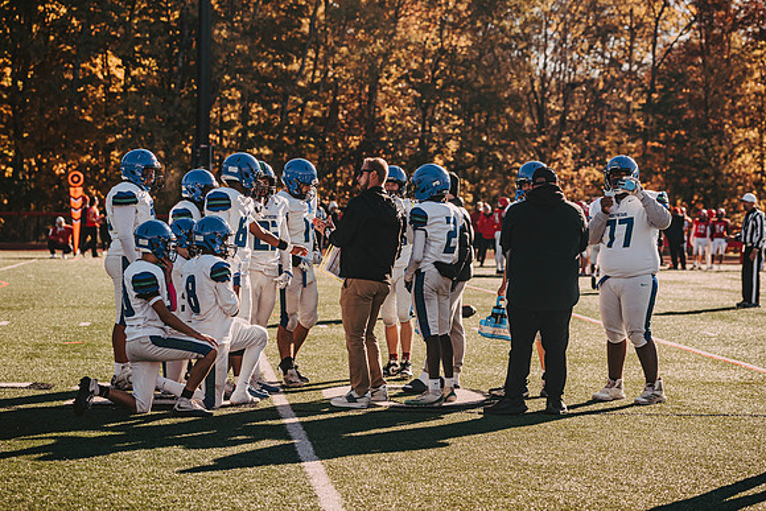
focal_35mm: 102
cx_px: 383
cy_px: 208
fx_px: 2171
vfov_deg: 13.4
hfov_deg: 20.0
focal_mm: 86
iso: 250
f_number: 3.2
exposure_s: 1/2000
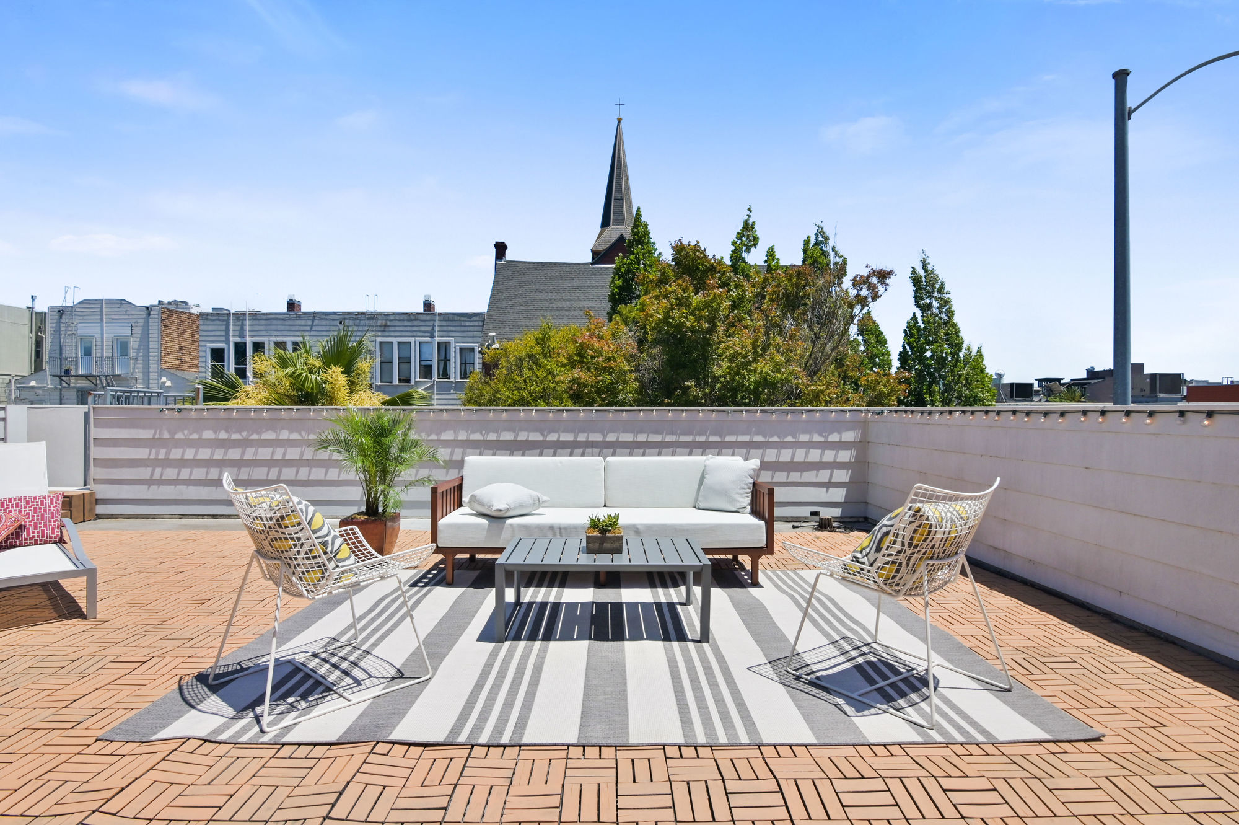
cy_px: 412
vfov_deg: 67.3
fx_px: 619
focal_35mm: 18
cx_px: 620
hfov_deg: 90.0
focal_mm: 18
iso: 400
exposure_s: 1/3200
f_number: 11
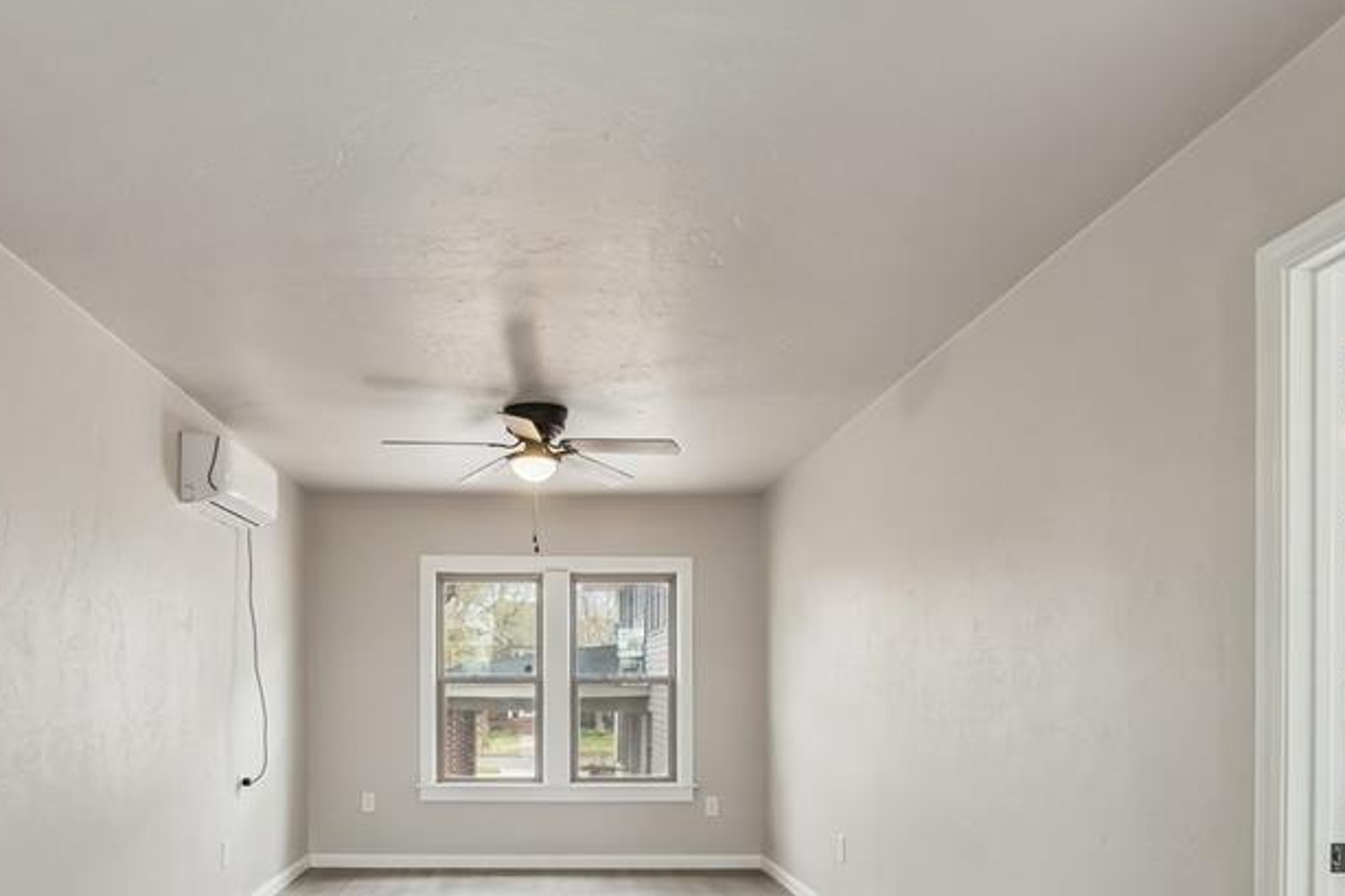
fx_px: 934
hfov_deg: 71.1
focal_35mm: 25
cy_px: 697
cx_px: 566
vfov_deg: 48.8
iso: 200
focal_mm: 10
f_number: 6.3
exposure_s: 1/80
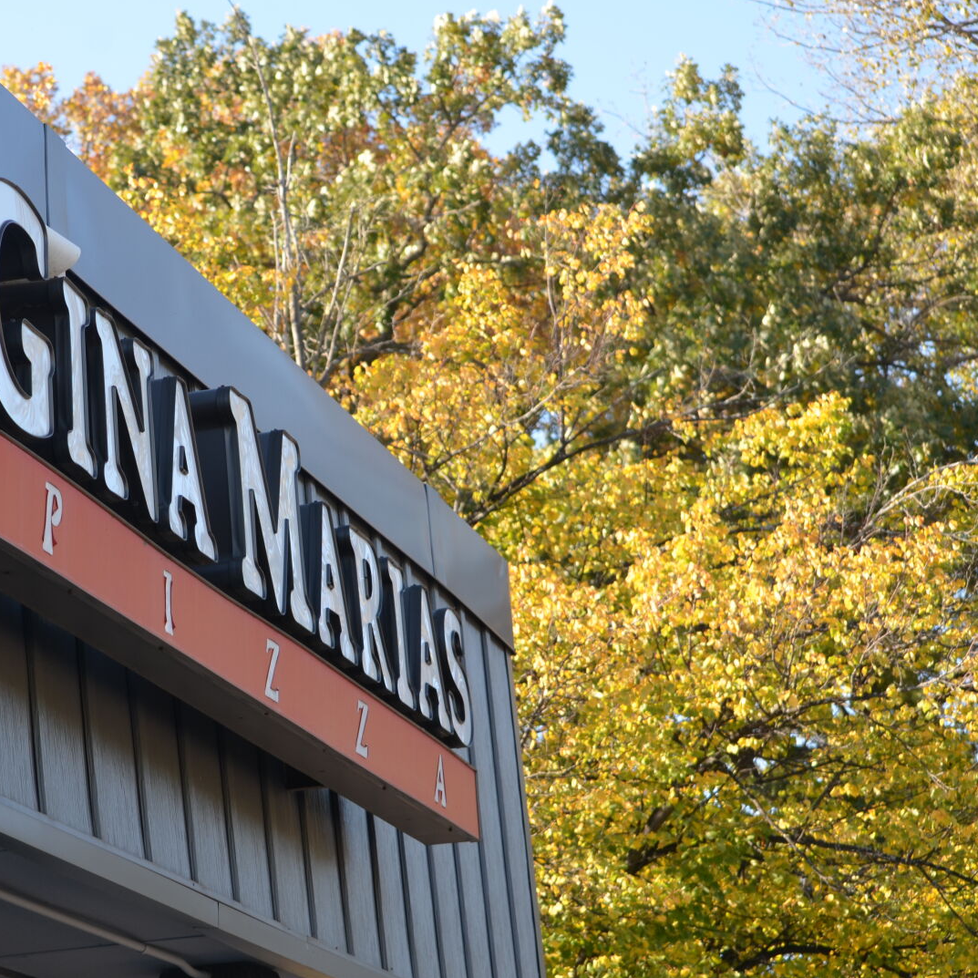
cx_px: 174
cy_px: 479
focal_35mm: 130
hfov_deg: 13.3
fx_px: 4155
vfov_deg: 13.4
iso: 200
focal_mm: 62
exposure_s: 1/200
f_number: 7.1
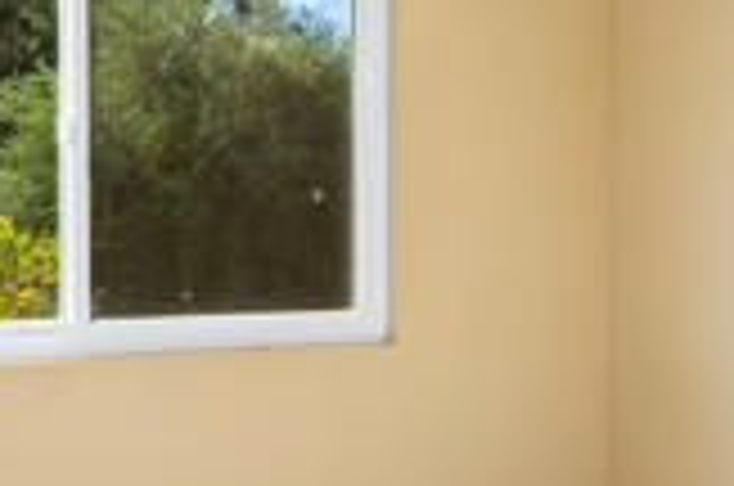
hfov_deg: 31.7
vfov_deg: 21.5
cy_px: 241
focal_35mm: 63
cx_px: 234
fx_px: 1282
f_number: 6.3
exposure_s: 1/20
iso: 100
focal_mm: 16
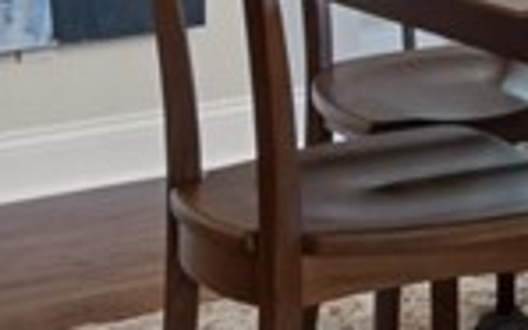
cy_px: -403
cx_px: 957
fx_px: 2244
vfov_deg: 7.9
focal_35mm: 156
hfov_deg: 12.3
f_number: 9.5
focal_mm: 14
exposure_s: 1
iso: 320
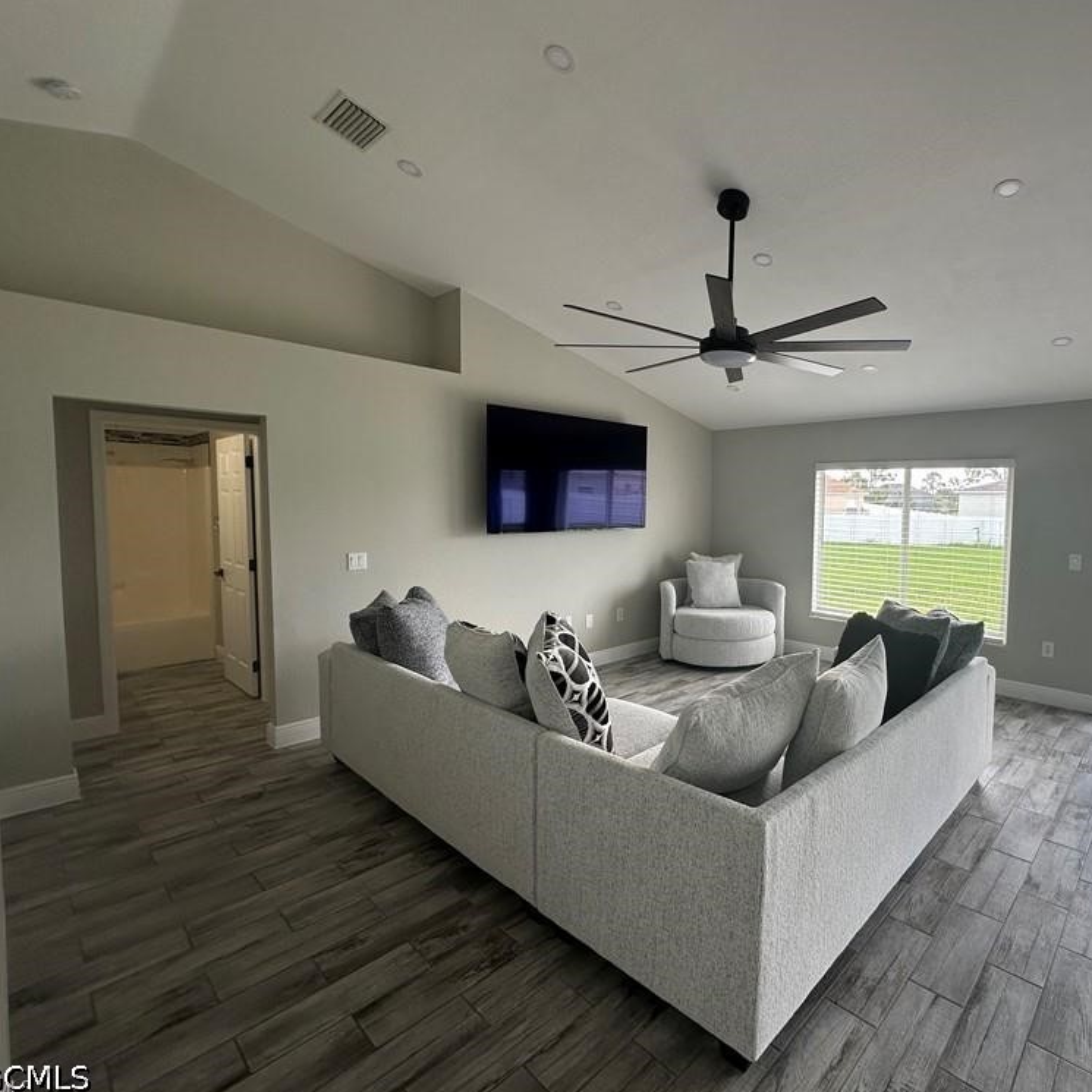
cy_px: 539
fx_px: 607
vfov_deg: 84.0
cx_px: 702
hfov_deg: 81.9
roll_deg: -0.8
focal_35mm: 17
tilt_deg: -2.7
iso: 64
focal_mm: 2.22
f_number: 2.2
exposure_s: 1/99
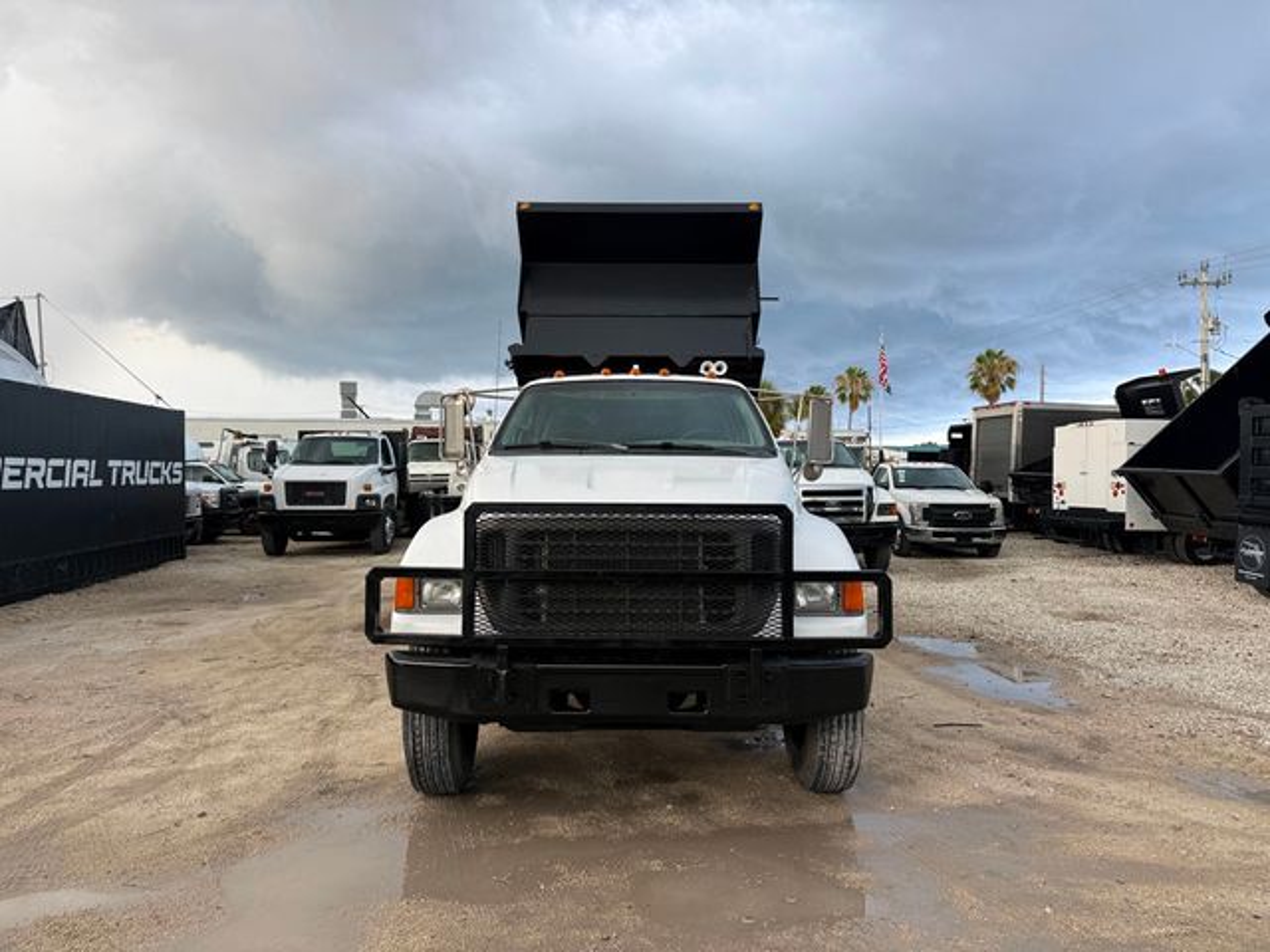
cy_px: 476
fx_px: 881
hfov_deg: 71.6
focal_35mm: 24
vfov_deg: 56.8
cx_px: 635
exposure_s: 1/171
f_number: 1.78
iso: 64
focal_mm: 6.76
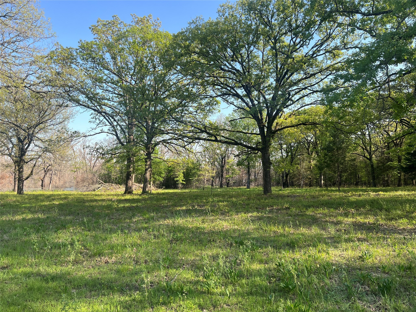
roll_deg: -1.1
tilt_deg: +2.7
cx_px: 208
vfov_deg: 53.1
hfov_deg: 67.3
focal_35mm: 26
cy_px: 156
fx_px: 312
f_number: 1.5
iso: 50
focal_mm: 5.7
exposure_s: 1/1029
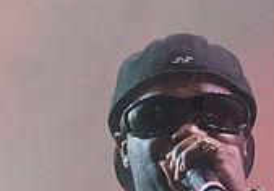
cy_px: 240
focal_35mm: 460
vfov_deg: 3.1
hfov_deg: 4.4
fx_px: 3553
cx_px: 196
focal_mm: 105
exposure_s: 1/640
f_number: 4.5
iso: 5000
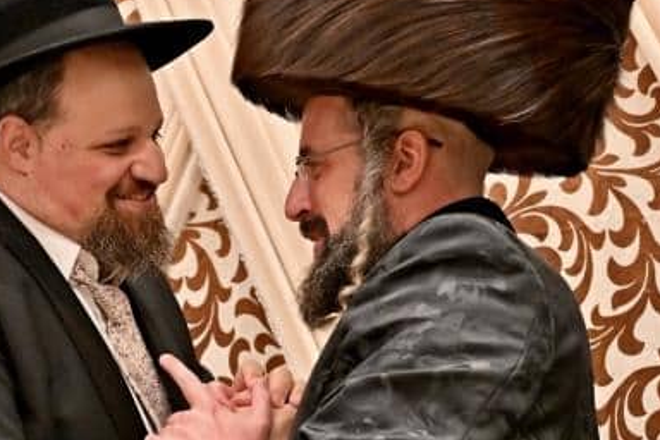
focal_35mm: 88
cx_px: 229
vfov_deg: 15.5
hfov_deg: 23.0
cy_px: 286
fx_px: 1613
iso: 1250
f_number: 4
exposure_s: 1/200
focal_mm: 33
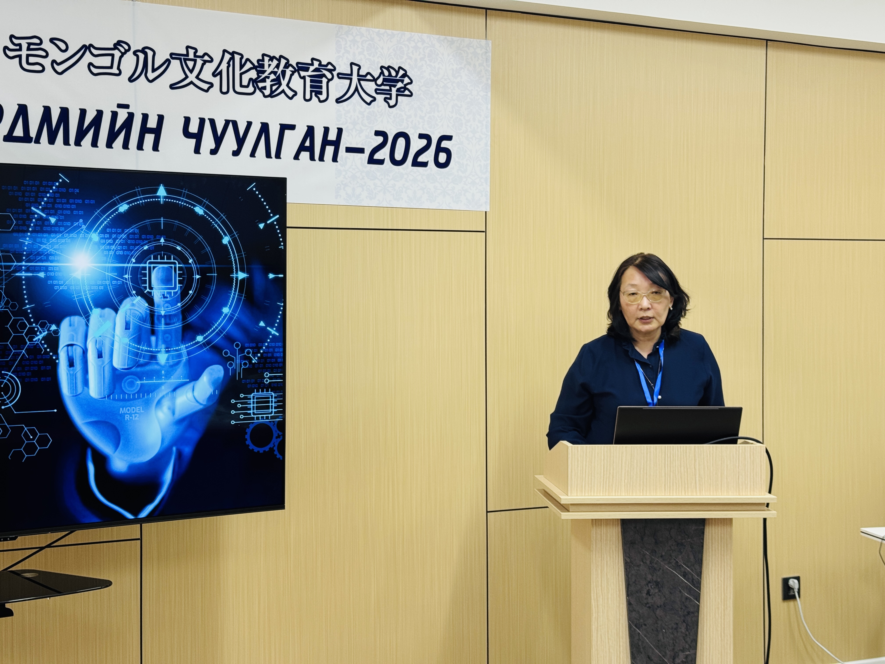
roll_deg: -0.2
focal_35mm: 48
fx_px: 1227
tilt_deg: -1.4
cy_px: 332
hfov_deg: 39.7
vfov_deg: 30.3
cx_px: 442
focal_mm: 6.76
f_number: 1.78
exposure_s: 1/100
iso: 80
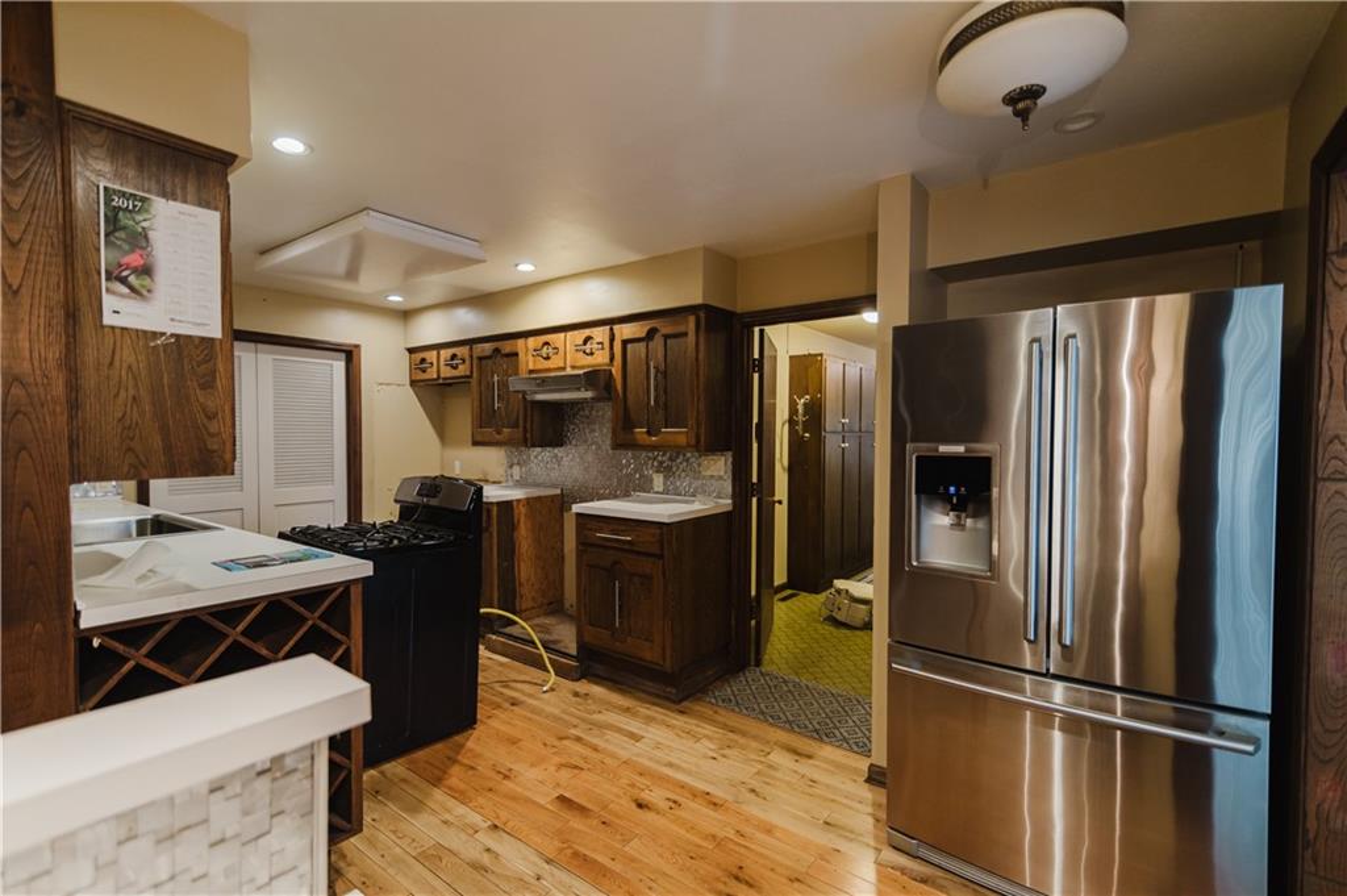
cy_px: 448
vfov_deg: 73.7
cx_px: 674
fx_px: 598
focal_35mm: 16
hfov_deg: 96.8
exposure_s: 1/100
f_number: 2.8
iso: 800
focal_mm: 16
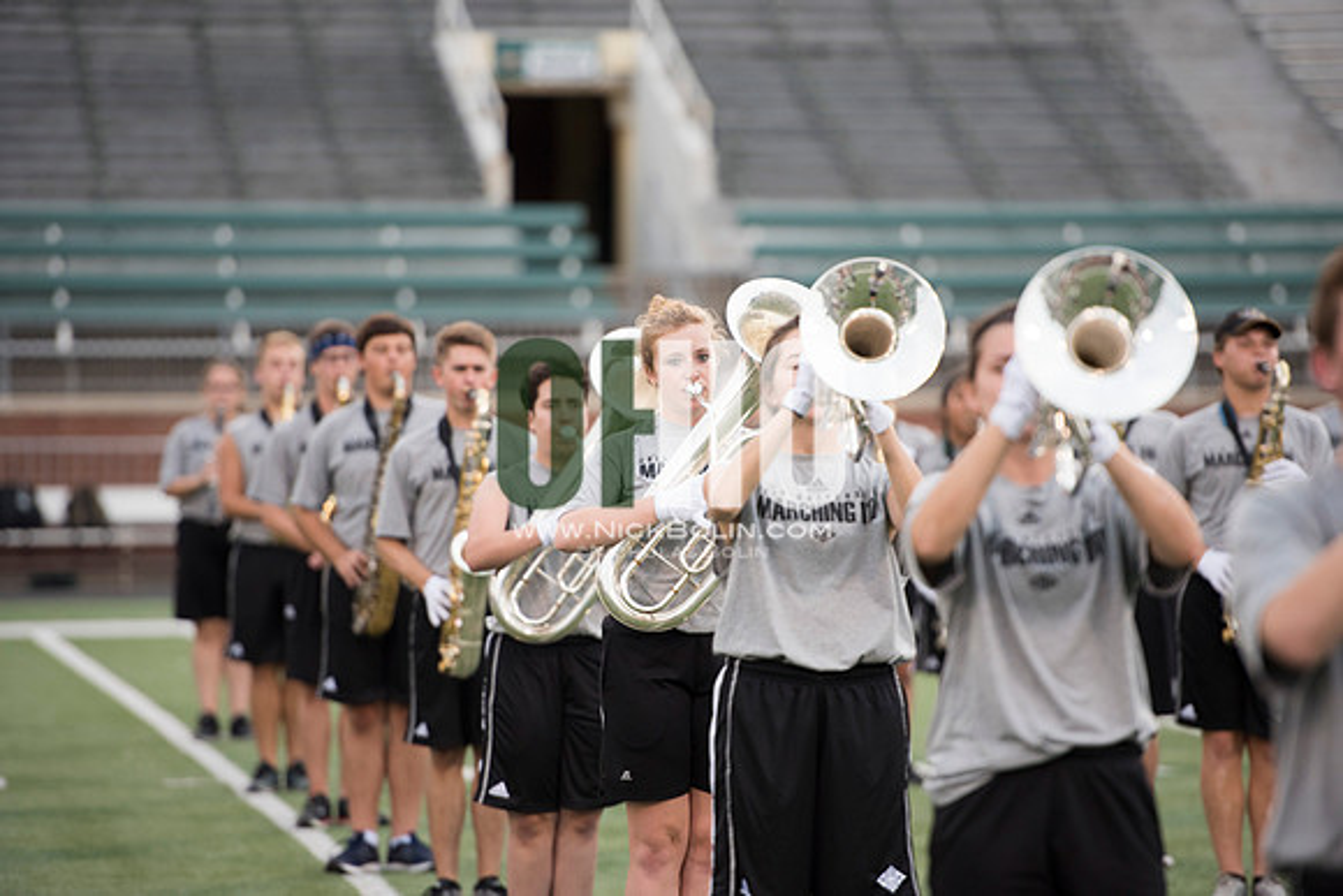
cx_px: 672
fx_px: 7463
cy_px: 448
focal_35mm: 200
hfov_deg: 10.3
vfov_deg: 6.9
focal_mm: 200
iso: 1000
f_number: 2.8
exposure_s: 1/1250
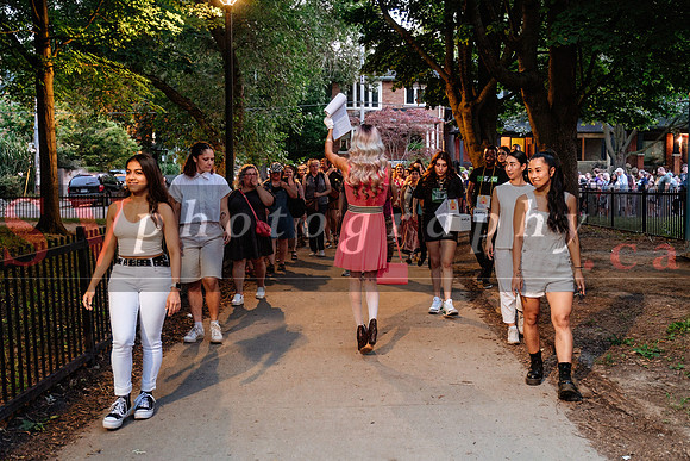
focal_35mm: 37
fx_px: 707
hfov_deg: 51.8
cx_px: 398
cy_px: 195
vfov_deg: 36.0
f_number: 2.8
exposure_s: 1/125
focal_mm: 21.3
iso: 1600
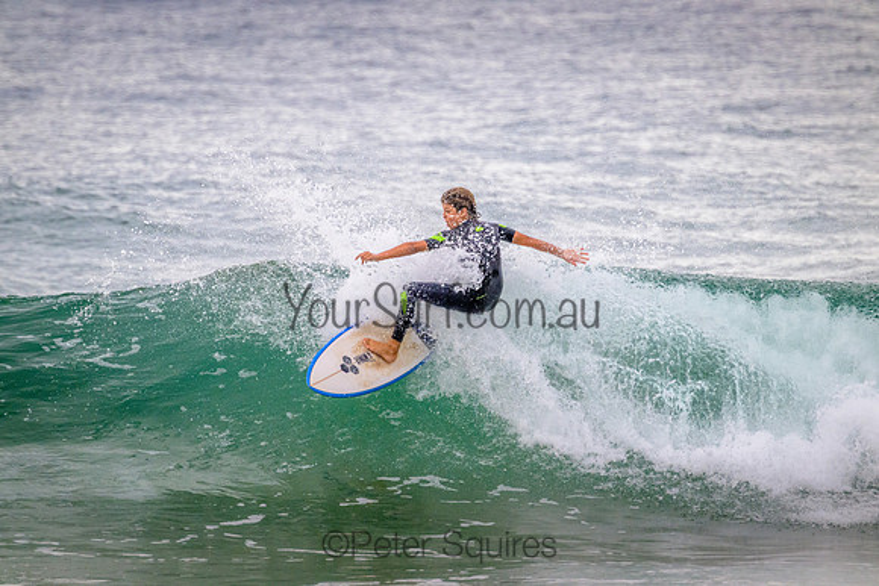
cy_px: 293
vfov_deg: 1.7
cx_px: 440
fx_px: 19537
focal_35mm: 800
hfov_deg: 2.6
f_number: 11
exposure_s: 1/2000
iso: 2800
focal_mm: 800
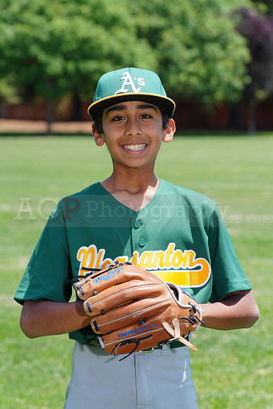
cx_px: 136
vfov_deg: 11.0
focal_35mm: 187
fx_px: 2126
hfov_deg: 7.3
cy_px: 204
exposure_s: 1/200
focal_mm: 187
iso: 200
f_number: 10
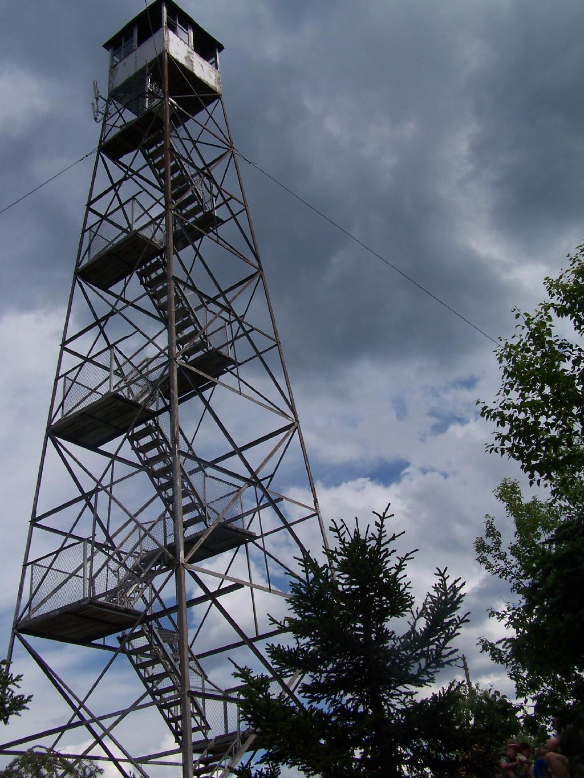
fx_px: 855
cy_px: 389
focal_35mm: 38
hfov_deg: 37.7
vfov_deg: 49.0
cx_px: 292
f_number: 5.6
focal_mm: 6.3
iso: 80
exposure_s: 1/1000
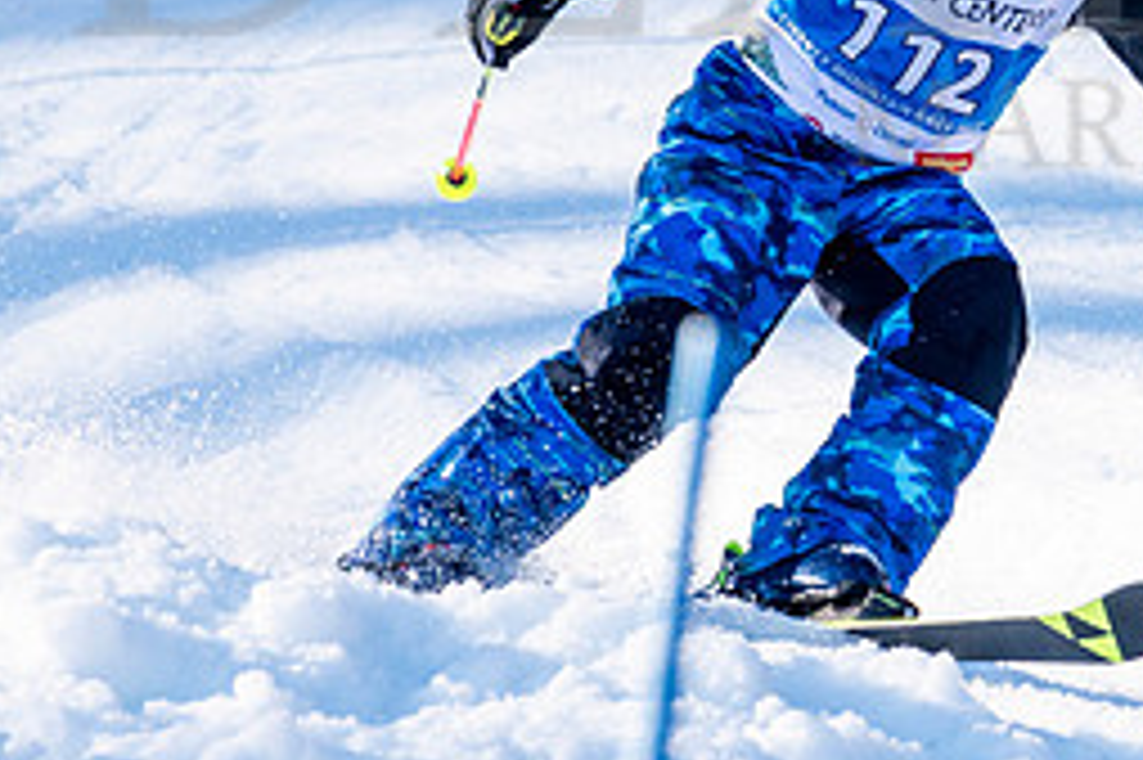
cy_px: 155
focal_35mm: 1461
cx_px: 1033
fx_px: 46355
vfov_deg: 0.9
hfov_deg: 1.4
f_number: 8
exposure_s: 1/2000
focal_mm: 560
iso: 1250
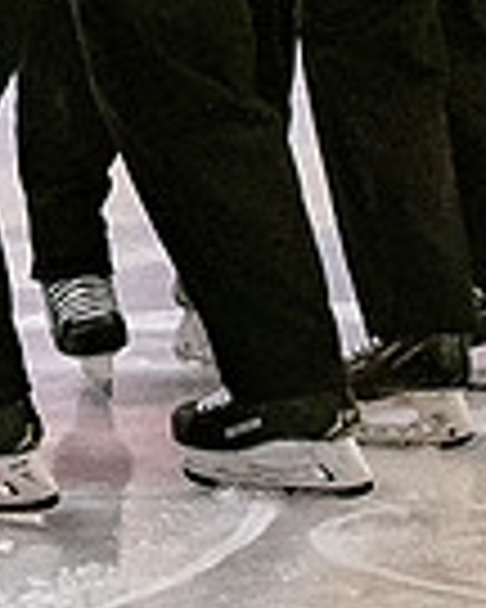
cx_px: 147
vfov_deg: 3.0
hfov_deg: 2.4
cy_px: -394
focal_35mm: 647
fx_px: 11633
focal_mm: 70
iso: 2500
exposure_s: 1/800
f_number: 3.5
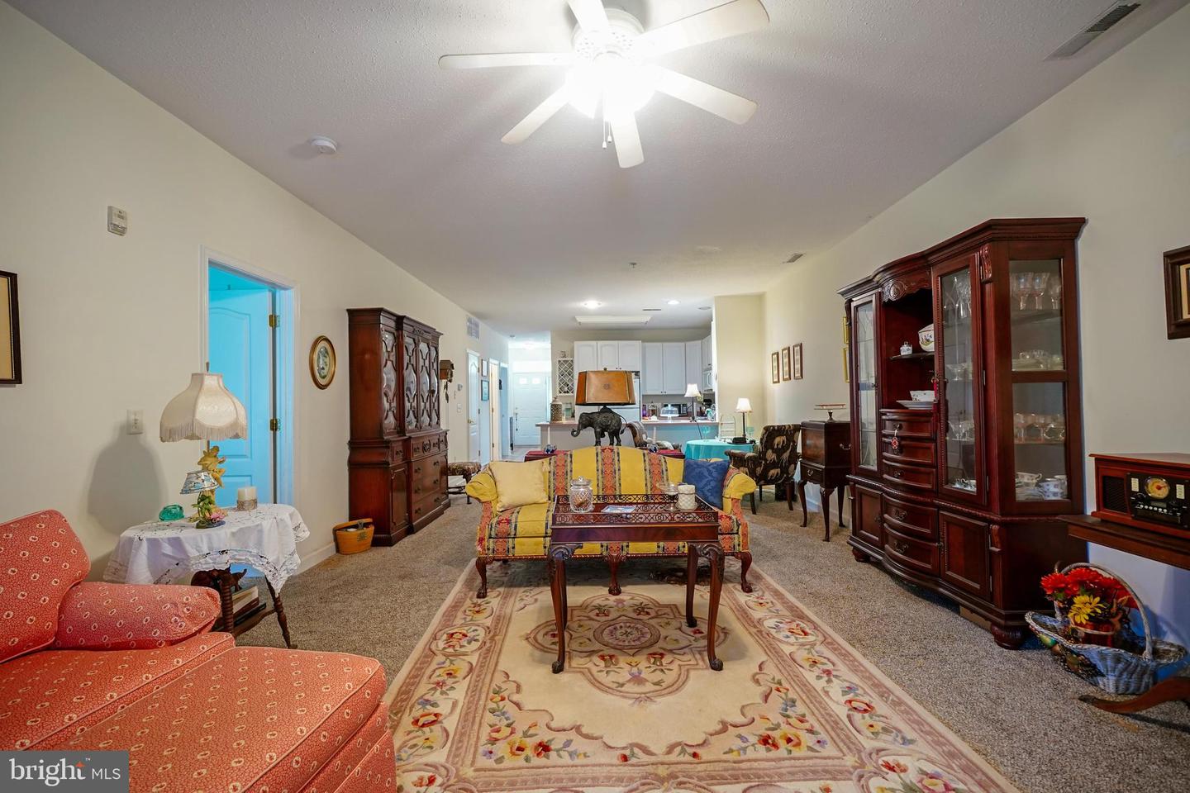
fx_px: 496
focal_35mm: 15
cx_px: 595
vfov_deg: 77.3
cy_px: 396
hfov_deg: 100.4
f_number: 2.8
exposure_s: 1/30
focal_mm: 10
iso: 1250
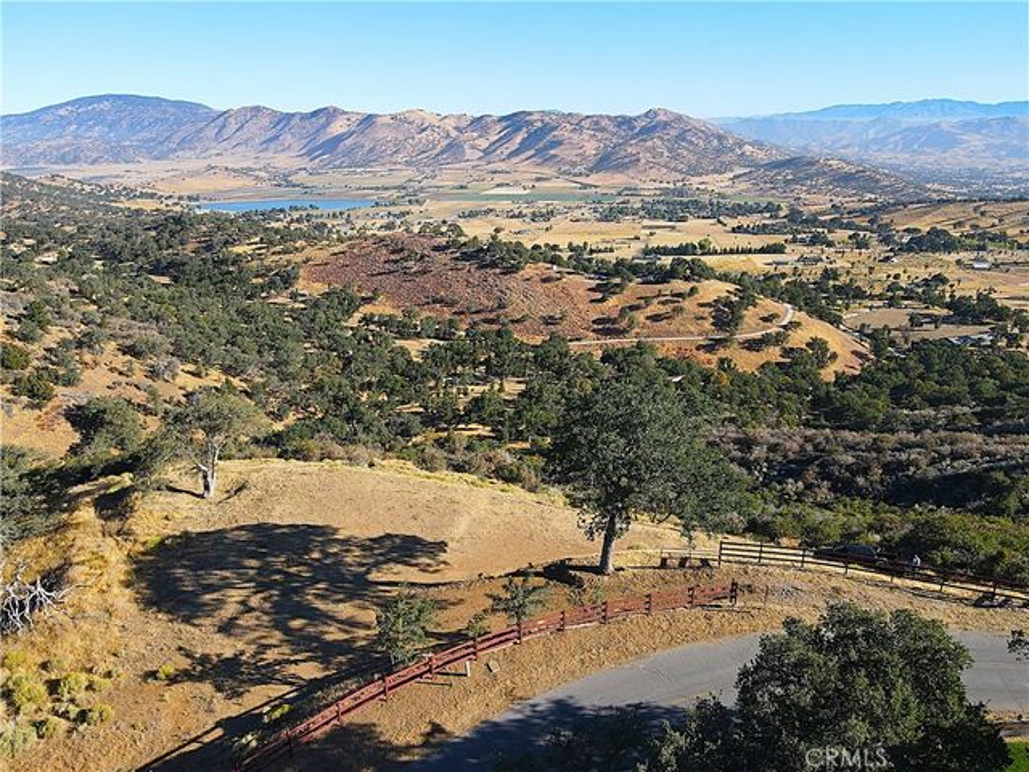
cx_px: 514
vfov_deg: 56.8
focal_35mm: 24
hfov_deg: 71.6
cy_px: 386
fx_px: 713
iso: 110
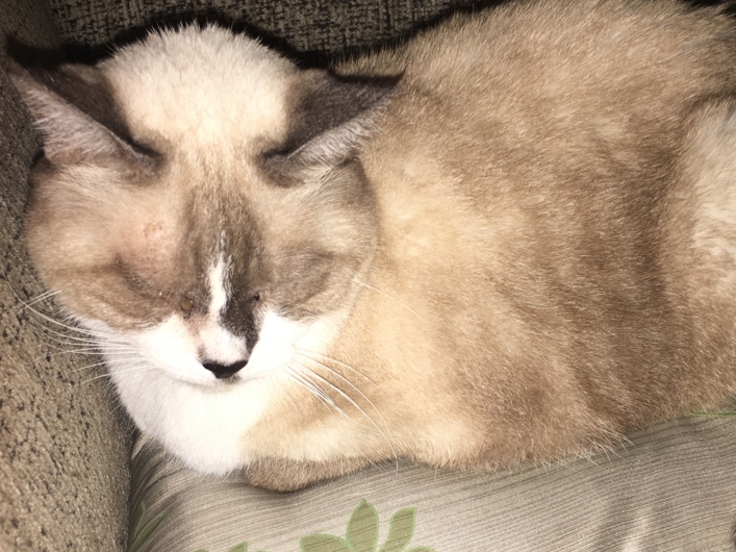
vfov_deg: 34.3
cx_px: 405
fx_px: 893
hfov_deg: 44.7
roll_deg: -0.1
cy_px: 321
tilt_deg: -28.1
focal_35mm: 42
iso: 25
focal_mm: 4.15
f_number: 2.2
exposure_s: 1/22
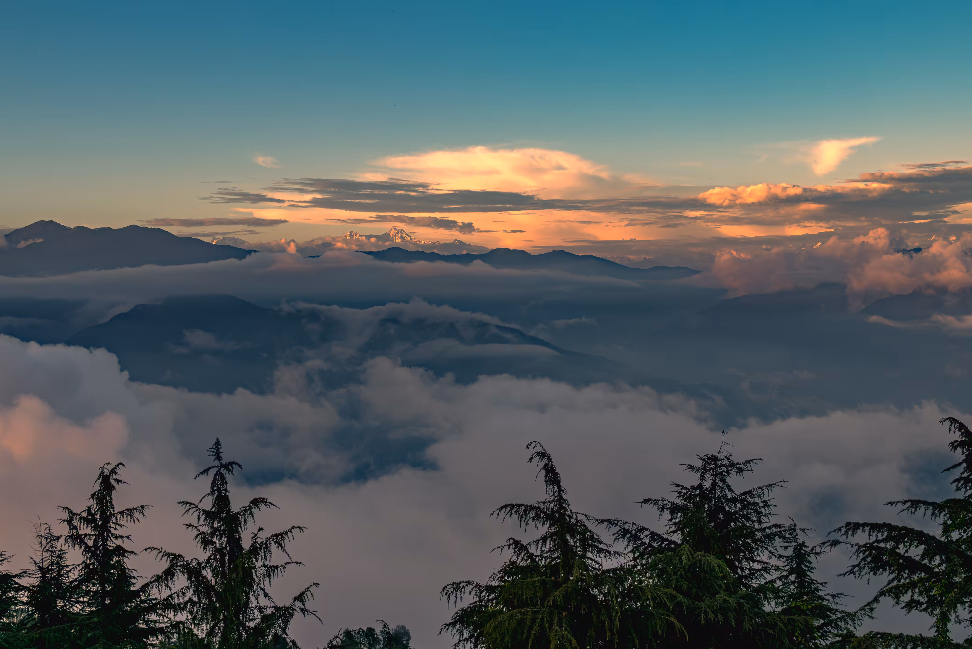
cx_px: 491
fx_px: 1316
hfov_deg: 40.6
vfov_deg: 27.6
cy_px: 254
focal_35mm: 49
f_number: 7.1
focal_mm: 34.5
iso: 100
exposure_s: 1/160
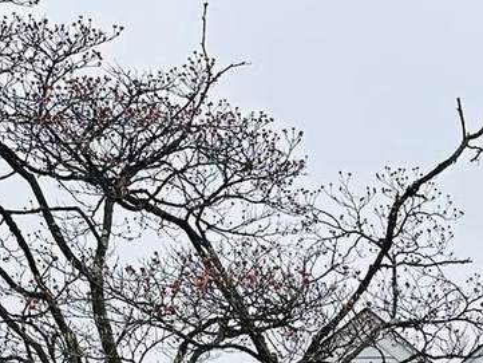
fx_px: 1186
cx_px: 573
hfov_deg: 21.4
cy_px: 622
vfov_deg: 15.3
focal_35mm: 85
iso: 80
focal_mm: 6.86
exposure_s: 1/2299
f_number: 1.78
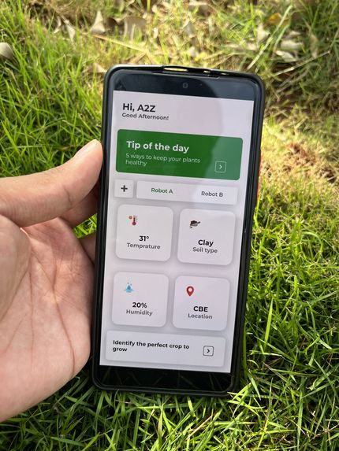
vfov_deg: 67.3
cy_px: 226
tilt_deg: -63.6
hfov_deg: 53.1
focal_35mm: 26
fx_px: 339
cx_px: 170
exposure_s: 1/459
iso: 50
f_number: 1.6
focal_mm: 5.1
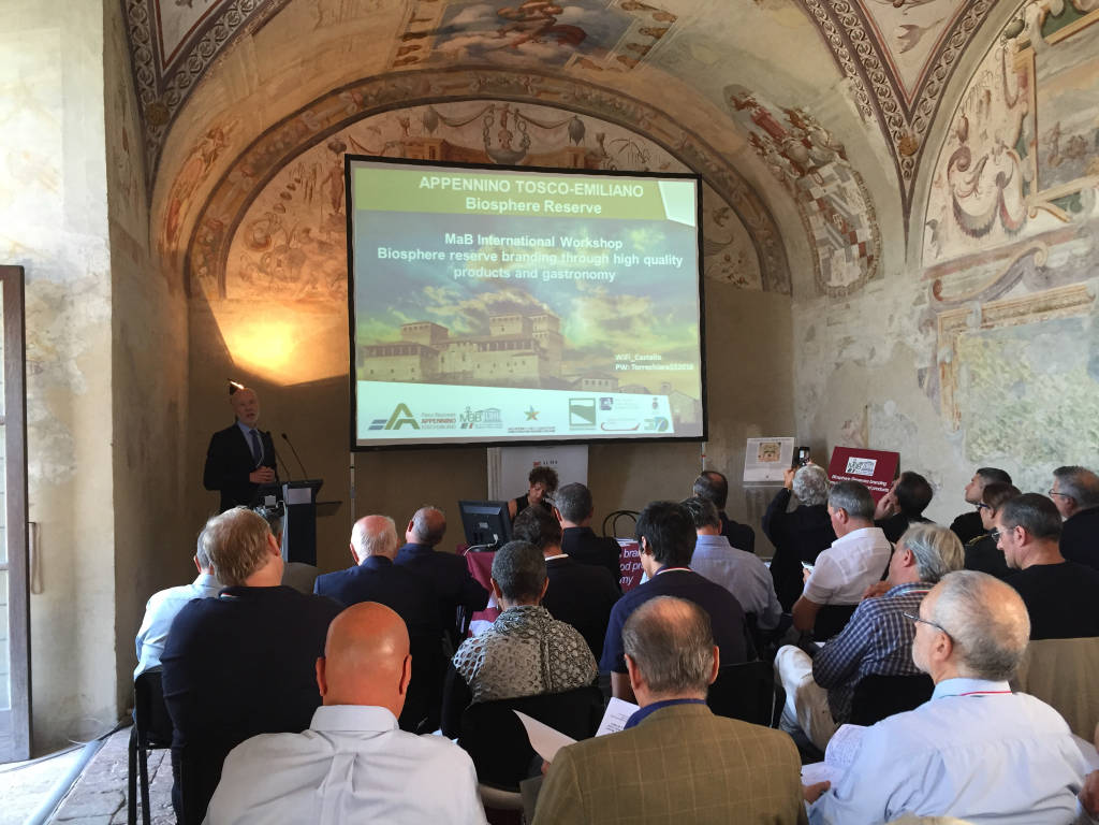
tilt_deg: +2.8
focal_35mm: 29
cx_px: 550
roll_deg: +0.7
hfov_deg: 61.7
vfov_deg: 48.2
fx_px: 921
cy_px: 412
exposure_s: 1/33
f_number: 2.2
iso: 64
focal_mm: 4.15
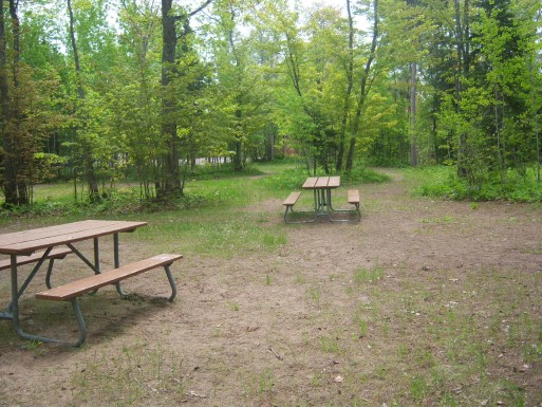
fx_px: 564
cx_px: 271
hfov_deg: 51.3
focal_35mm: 36
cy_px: 204
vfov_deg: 39.7
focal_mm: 7.5
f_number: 2.8
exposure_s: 1/640
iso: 80
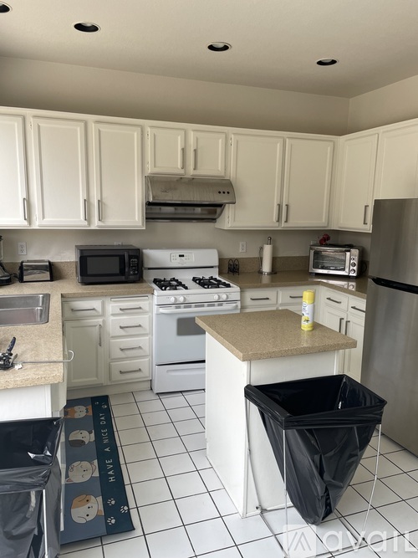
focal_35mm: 26
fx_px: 419
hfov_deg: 53.0
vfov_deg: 67.3
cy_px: 279
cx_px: 209
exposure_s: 1/261
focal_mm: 4.2
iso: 32
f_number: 1.6
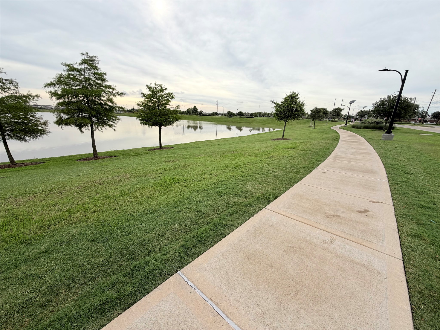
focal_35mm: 14
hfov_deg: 102.1
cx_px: 220
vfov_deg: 85.7
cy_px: 165
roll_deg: -0.9
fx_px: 178
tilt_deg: -14.9
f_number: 2.2
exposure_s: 1/770
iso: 25
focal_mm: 2.22
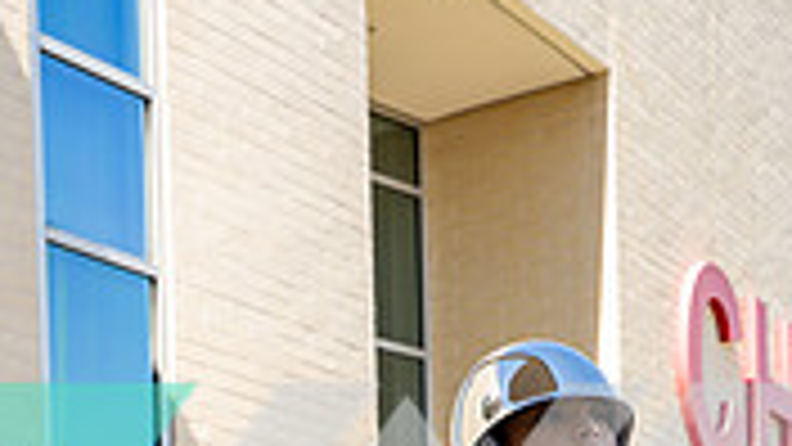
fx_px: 2478
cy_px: 842
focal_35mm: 118
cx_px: 598
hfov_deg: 18.0
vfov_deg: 9.7
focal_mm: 44
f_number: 8
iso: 200
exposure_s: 1/125
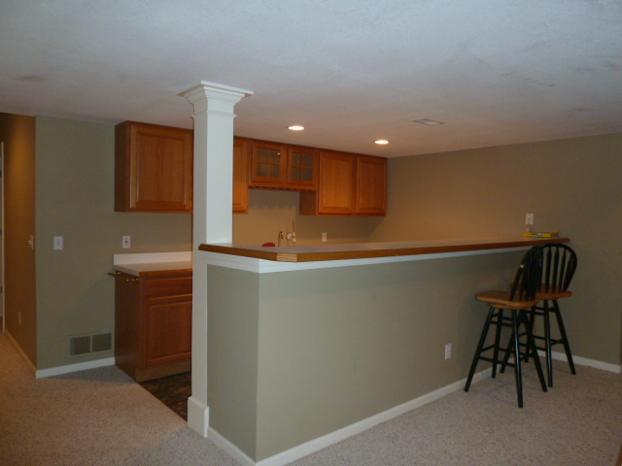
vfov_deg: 54.9
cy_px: 233
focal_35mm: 25
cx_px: 311
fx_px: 449
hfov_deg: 69.4
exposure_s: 1/30
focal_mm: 4.1
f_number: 3.3
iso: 250
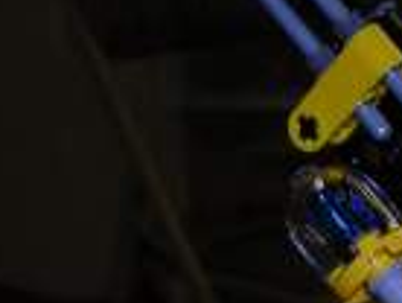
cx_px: 586
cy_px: 454
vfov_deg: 8.3
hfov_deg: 10.8
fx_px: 2047
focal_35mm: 176
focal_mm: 6.3
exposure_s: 1/60.1
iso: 50
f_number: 3.2
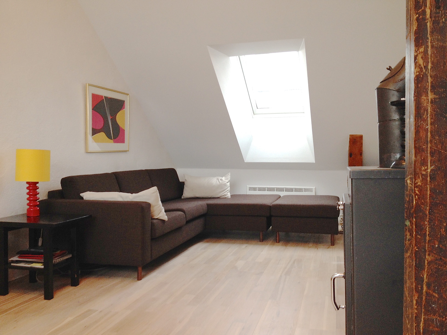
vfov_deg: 40.7
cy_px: 168
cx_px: 224
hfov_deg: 52.6
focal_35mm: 35
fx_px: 452
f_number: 2.4
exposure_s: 1/20
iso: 80
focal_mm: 4.28
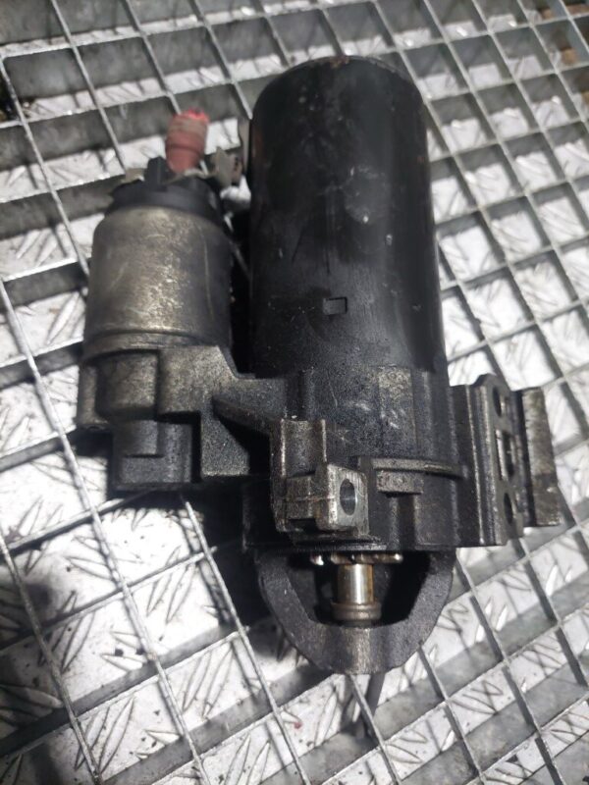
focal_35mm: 25
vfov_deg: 69.4
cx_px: 294
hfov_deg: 54.9
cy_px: 392
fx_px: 567
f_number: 1.8
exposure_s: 1/50
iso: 400
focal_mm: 5.23
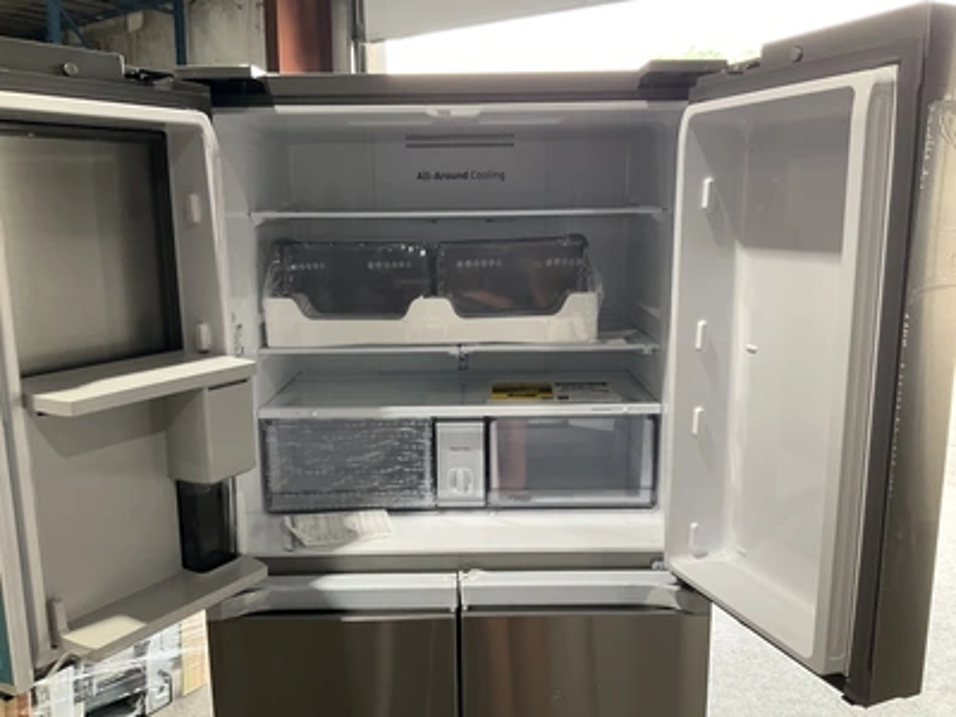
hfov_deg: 61.7
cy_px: 358
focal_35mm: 29
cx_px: 478
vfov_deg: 48.2
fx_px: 801
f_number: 1.8
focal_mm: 3
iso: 64
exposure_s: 1/83
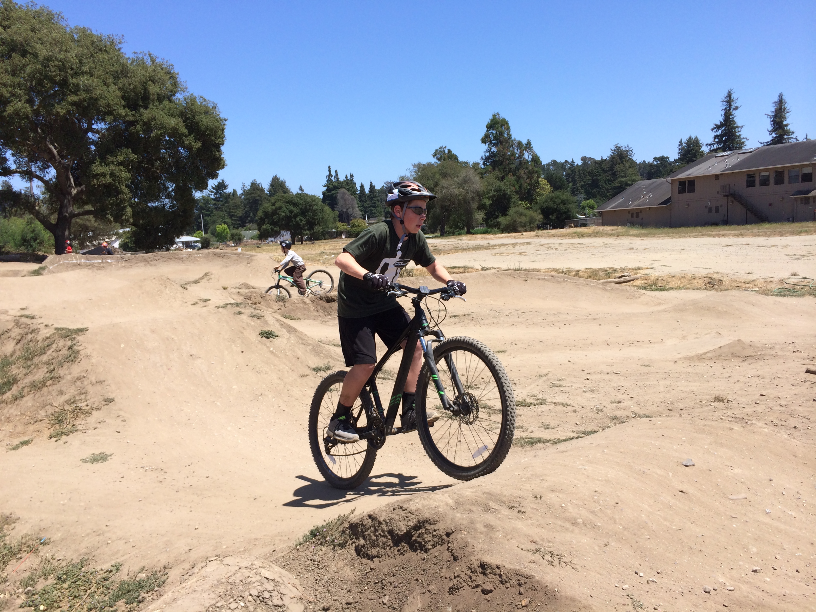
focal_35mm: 30
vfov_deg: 46.8
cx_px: 408
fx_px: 707
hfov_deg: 60.0
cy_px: 306
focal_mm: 4.12
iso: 32
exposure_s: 1/1786
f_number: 2.2
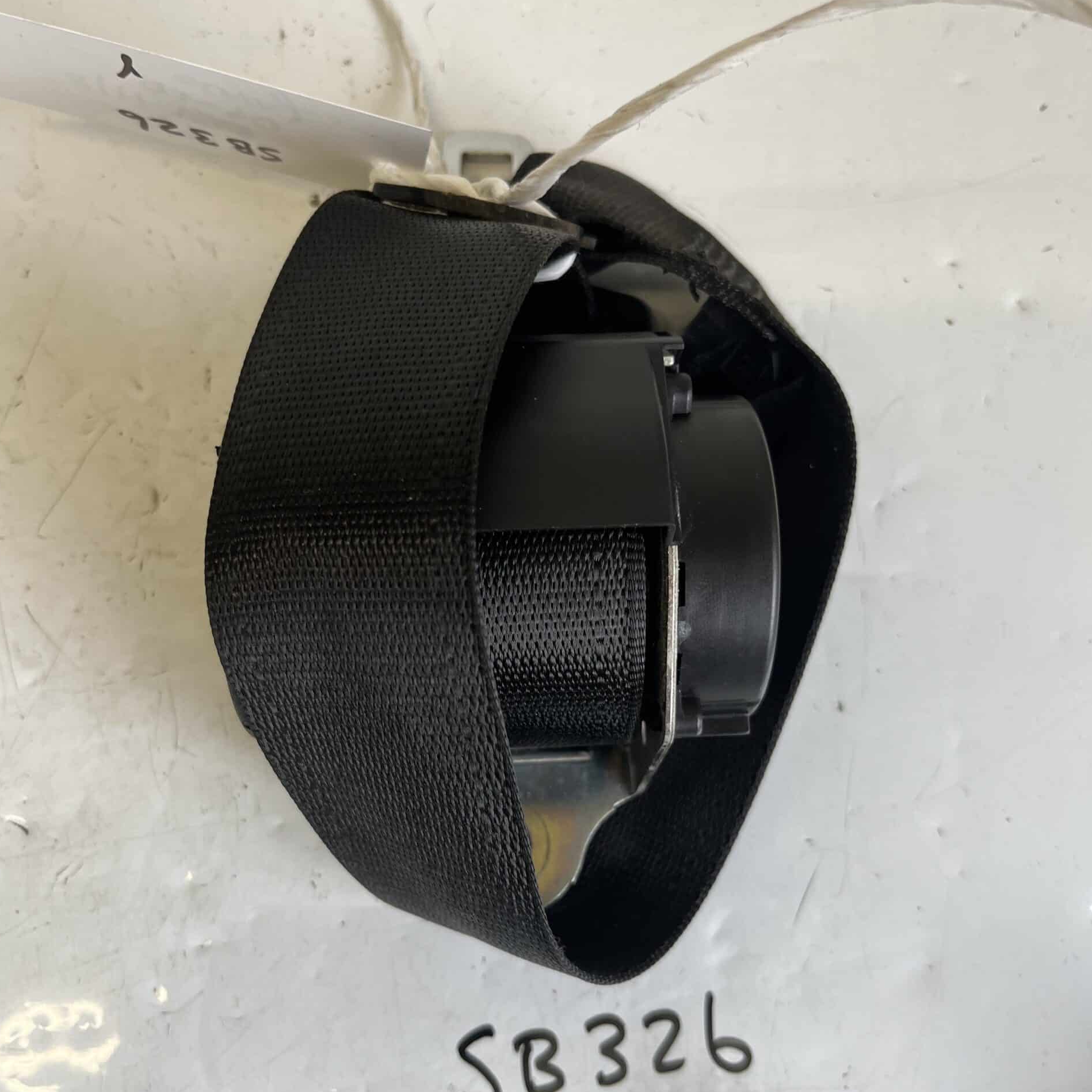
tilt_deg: -81.2
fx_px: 1106
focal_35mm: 31
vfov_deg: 52.2
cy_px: 648
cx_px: 544
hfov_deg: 52.5
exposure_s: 1/100
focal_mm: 5.1
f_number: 1.6
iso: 64
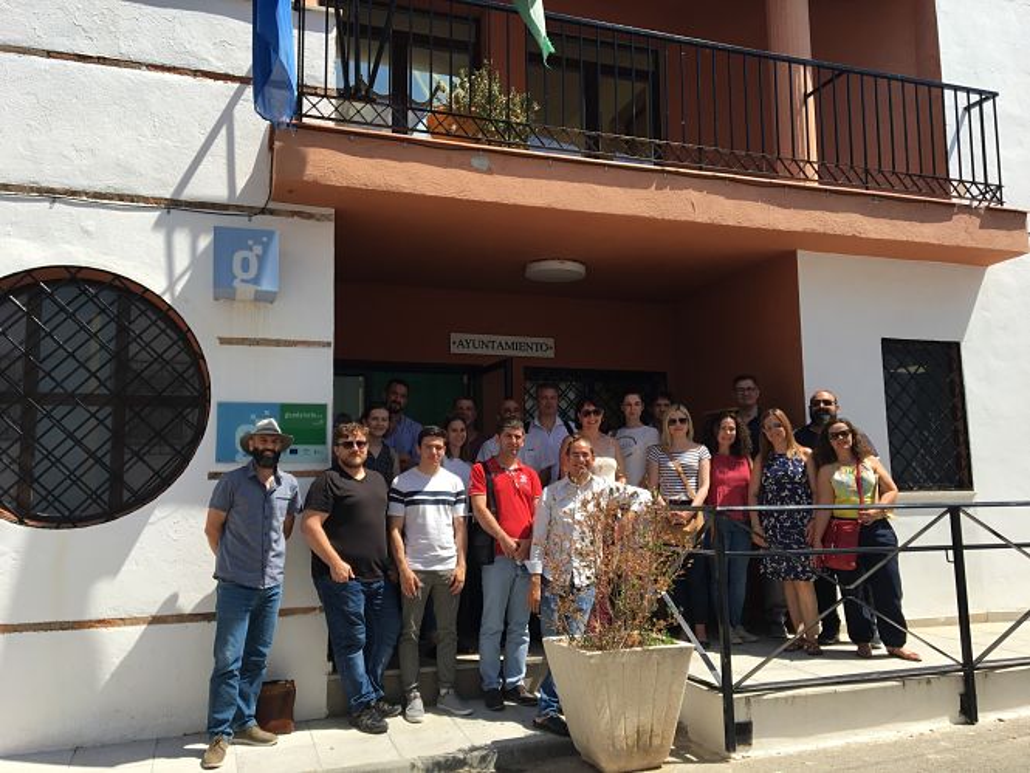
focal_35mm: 29
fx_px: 863
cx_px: 515
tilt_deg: +7.7
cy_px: 386
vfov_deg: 48.2
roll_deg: +0.5
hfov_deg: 61.7
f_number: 2.2
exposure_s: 1/1261
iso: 25
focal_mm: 4.15
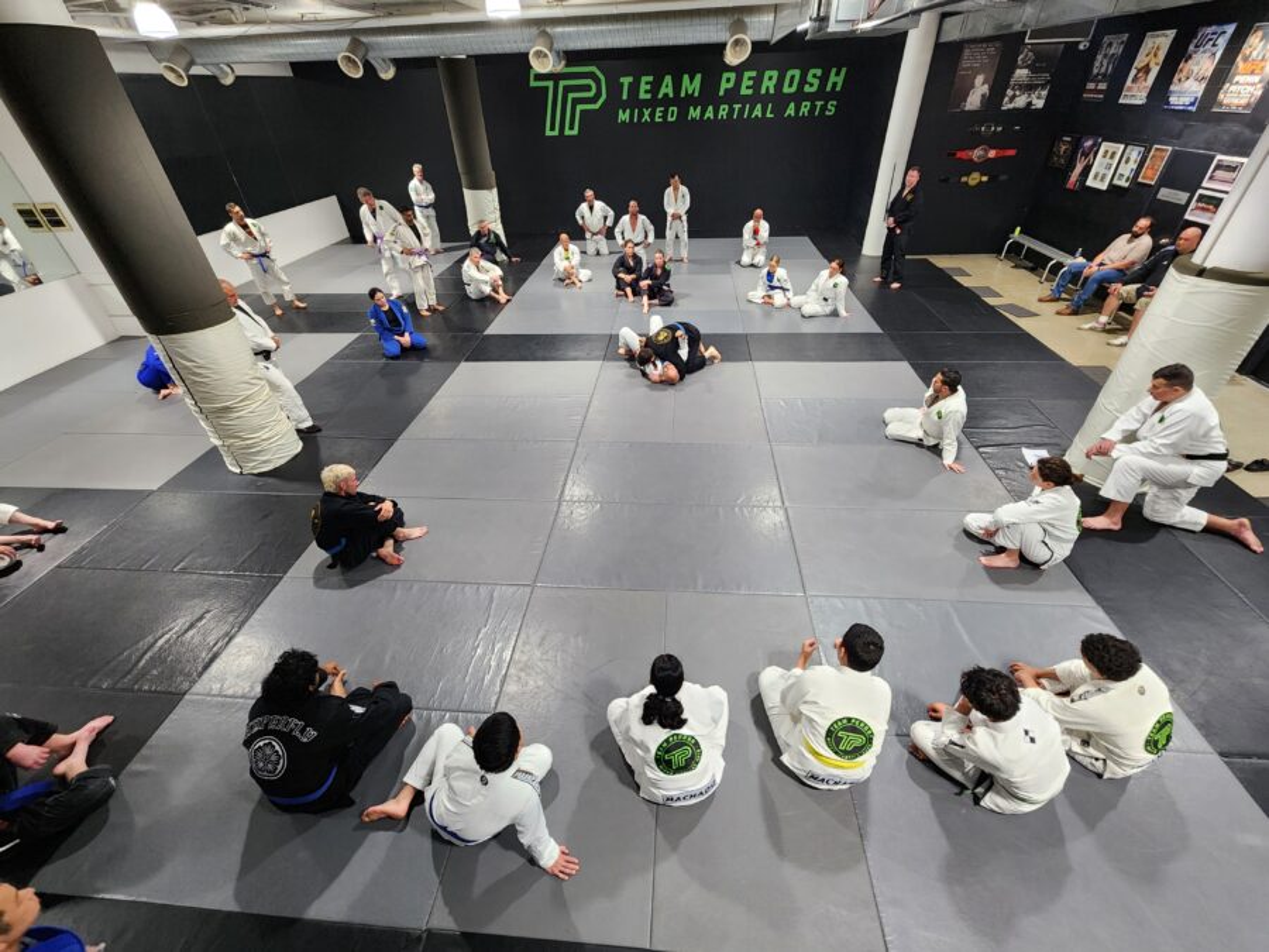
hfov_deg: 106.2
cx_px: 634
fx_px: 477
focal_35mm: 13
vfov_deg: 89.9
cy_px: 476
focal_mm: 2.2
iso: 320
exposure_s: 1/50
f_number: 2.2
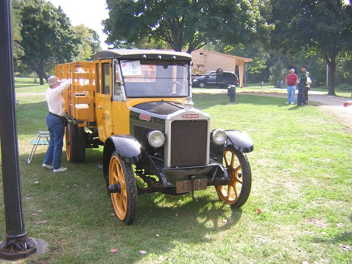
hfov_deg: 51.4
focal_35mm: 36
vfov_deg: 39.7
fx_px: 366
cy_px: 132
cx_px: 176
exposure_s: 1/188
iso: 100
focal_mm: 4.7
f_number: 2.6
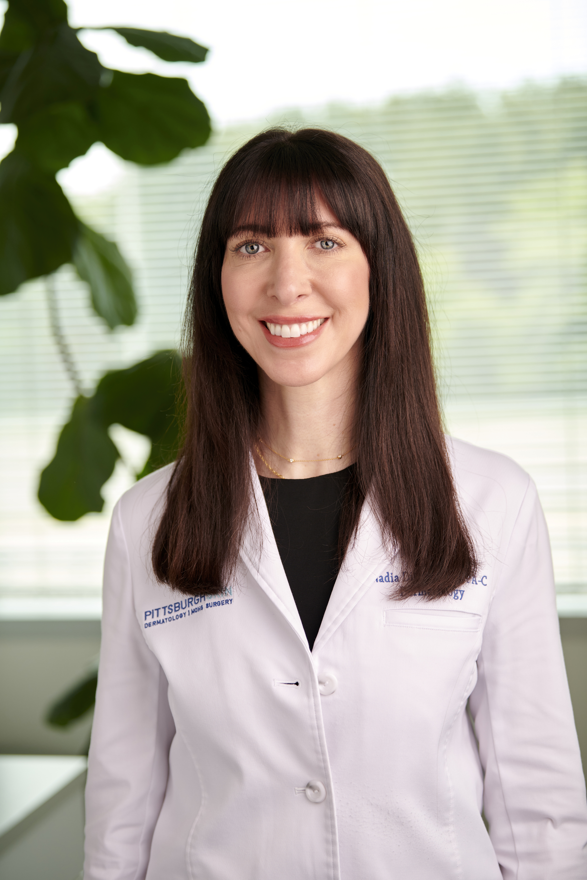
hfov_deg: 18.9
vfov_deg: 28.1
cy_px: 440
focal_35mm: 72
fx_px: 1761
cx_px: 294
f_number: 2.8
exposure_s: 1/160
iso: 200
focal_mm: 72
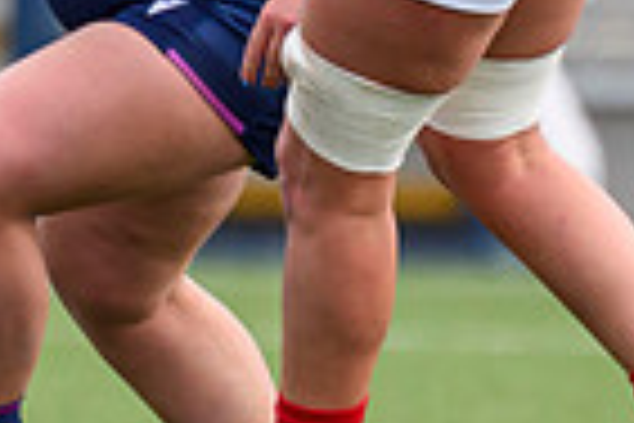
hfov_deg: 0.5
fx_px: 73485
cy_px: -208
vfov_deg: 0.3
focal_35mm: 4173
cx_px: -540
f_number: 4
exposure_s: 1/1600
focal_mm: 560
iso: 500
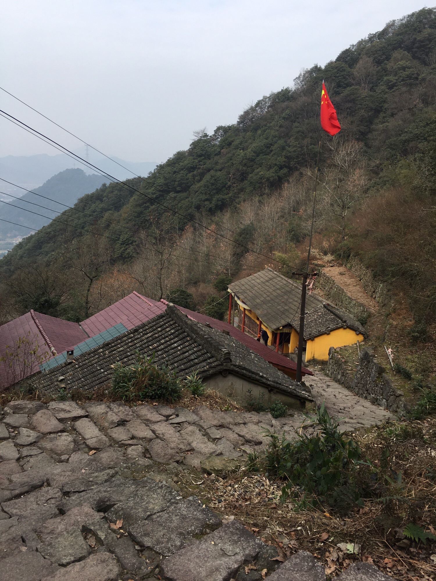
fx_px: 487
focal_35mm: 29
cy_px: 290
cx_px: 218
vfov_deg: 61.7
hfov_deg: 48.2
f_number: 2.2
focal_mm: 4.15
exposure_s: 1/950
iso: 25
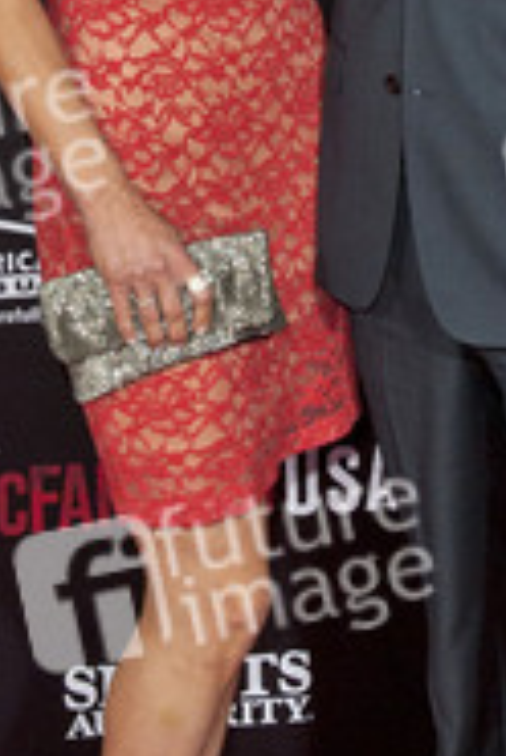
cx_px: 345
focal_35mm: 82
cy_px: -37
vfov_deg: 23.5
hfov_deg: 16.7
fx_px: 1722
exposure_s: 1/400
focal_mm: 38
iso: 400
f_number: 4.5
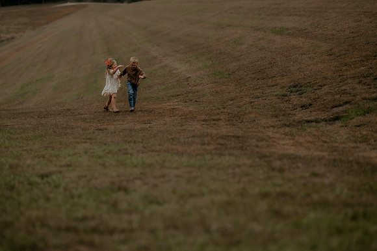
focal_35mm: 85
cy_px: 126
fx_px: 890
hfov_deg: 23.9
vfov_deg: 16.1
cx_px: 188
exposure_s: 1/250
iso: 400
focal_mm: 85
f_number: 1.8
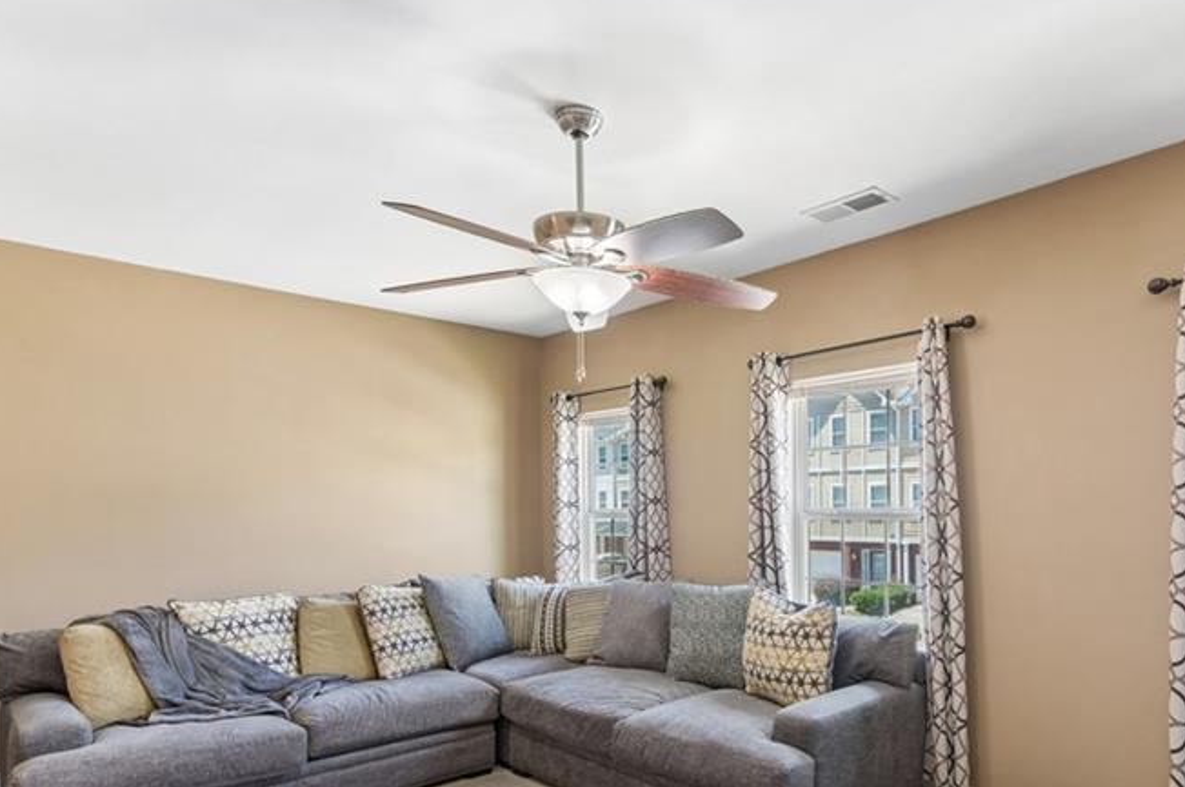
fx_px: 723
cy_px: 506
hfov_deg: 77.6
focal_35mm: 22
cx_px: 718
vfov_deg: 56.2
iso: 400
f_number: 8
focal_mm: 14
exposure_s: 1/25
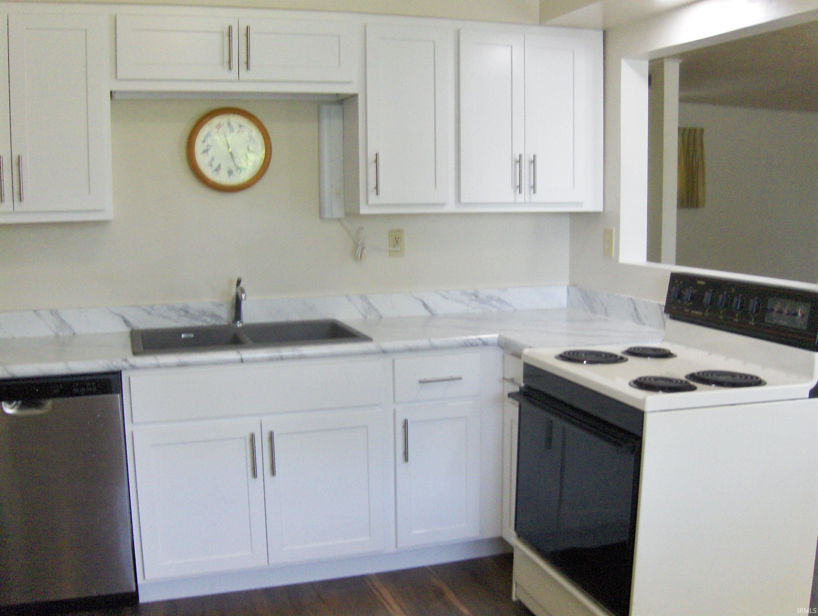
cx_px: 409
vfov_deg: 40.8
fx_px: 828
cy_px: 308
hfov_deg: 52.6
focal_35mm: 35
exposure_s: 1/81.2
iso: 200
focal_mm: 7.5
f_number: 2.8
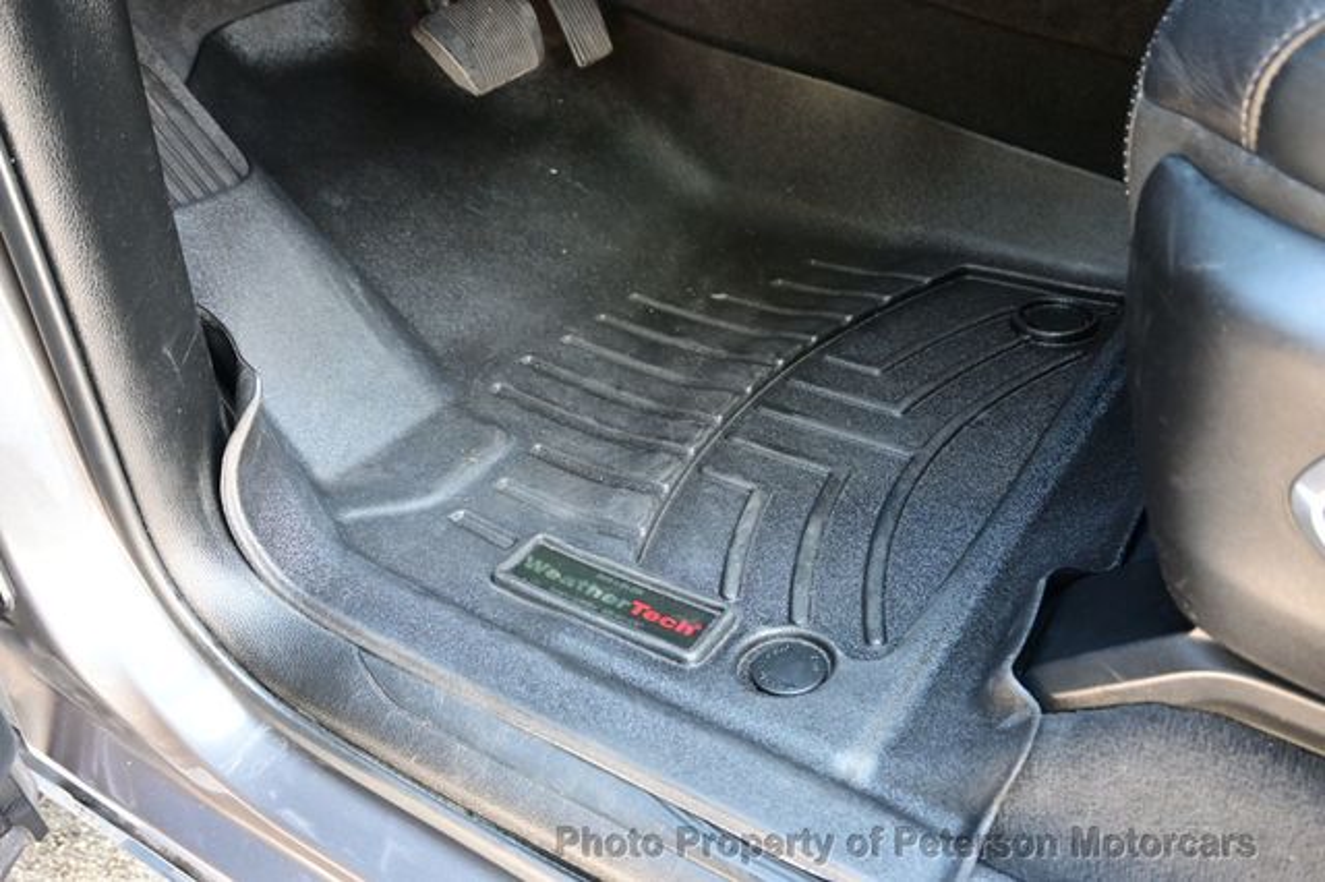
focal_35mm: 33
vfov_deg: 39.9
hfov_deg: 57.2
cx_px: 662
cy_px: 441
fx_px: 1214
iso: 1400
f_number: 4
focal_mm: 22
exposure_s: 1/40
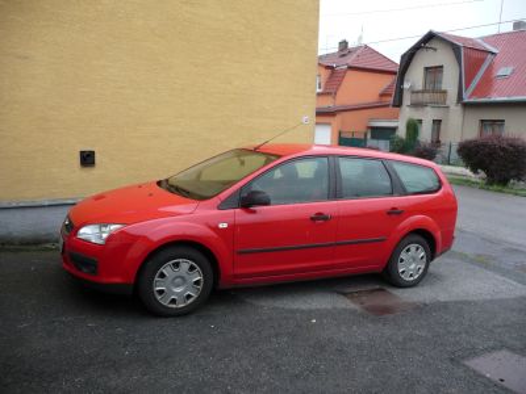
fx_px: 425
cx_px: 263
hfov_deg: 63.4
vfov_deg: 49.7
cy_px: 197
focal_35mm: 28
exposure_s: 1/200
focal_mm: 4.7
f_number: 3.3
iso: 200
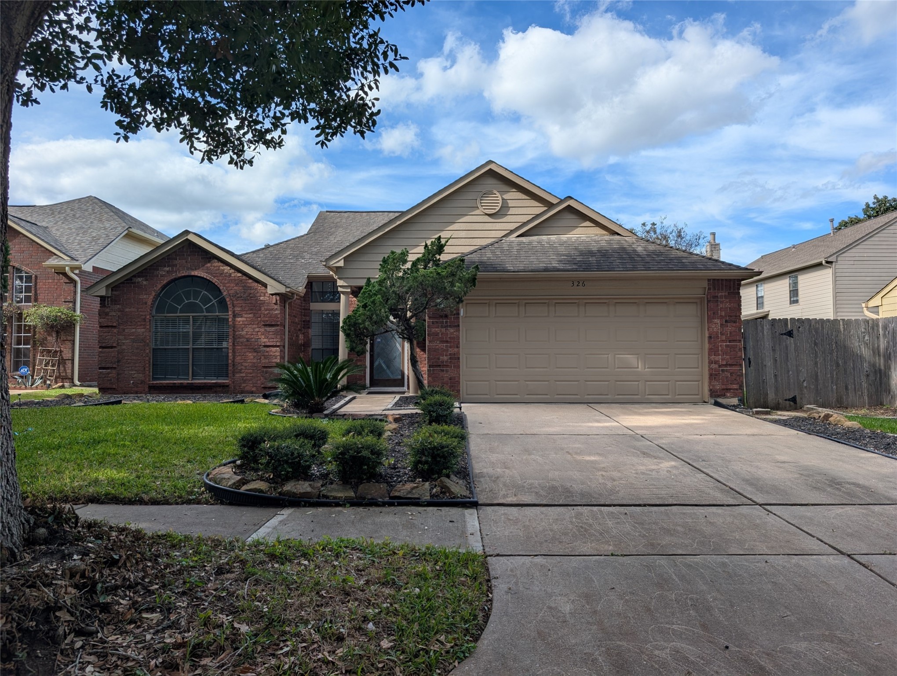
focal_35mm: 24
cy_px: 338
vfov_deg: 56.9
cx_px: 448
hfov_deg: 71.5
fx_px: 623
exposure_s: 1/1005
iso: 22
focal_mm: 6.9
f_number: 1.68
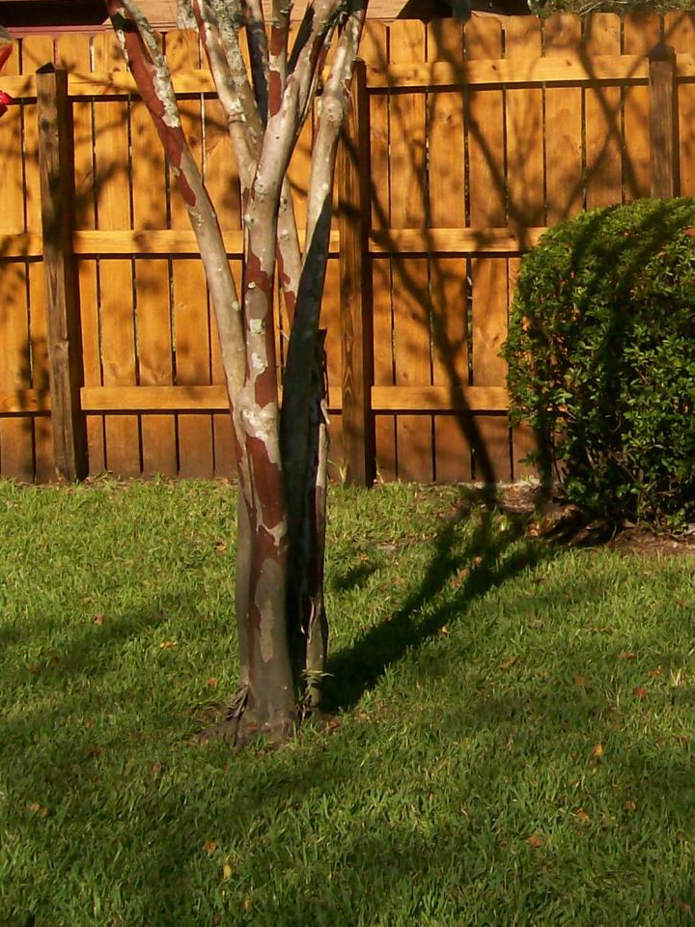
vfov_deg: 25.5
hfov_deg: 19.1
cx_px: 683
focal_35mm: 75
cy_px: 180
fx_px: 2008
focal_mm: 6
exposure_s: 1/543
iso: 80
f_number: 4.8
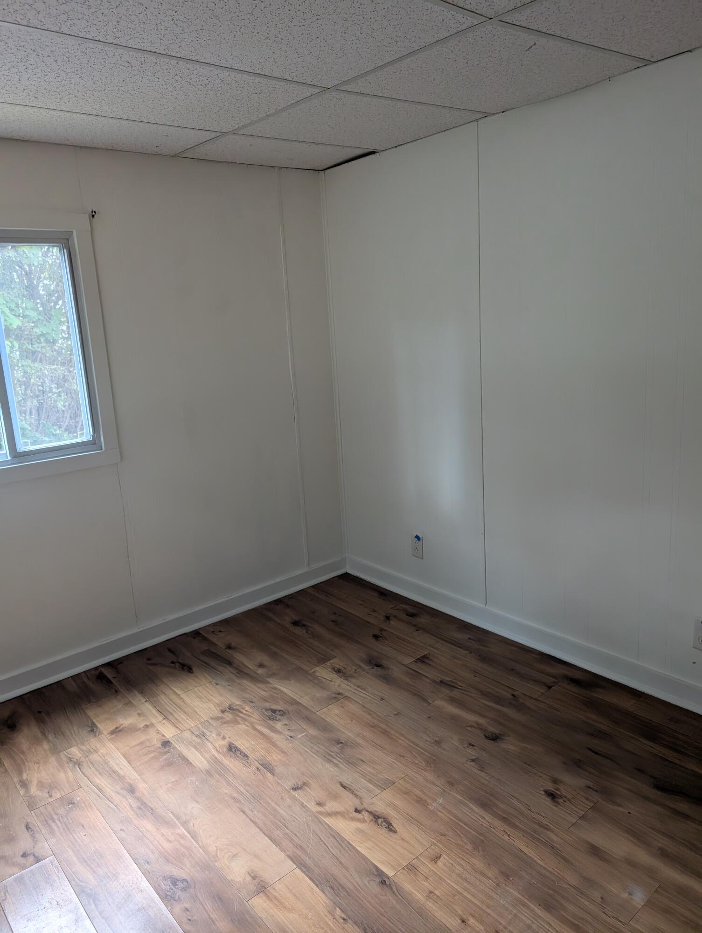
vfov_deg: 71.5
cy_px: 466
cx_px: 351
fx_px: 648
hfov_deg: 56.9
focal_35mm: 24
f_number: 1.68
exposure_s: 1/110
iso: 35
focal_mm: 6.9
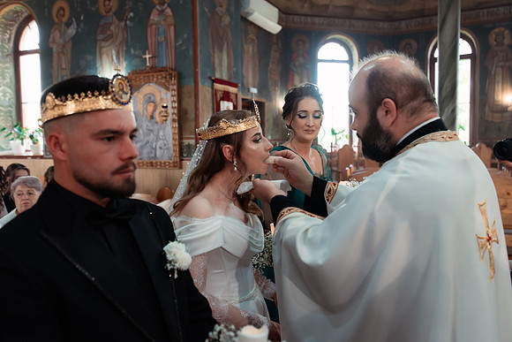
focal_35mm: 30
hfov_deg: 61.9
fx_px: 427
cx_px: 256
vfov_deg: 43.6
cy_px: 171
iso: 900
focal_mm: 30
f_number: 3.2
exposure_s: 1/200
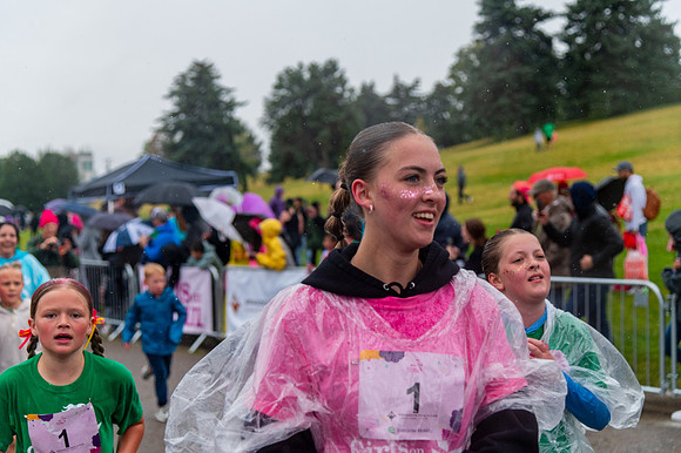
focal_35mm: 58
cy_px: 226
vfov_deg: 23.4
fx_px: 1096
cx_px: 340
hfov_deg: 34.5
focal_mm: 58
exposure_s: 1/3200
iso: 1600
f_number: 4
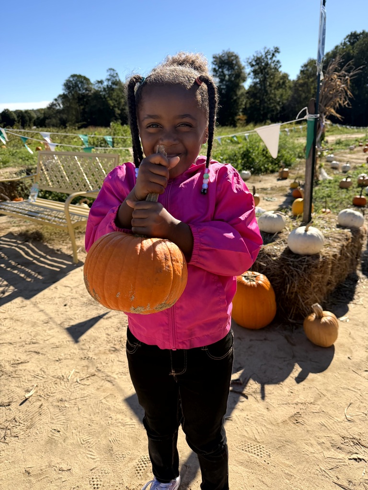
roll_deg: -0.5
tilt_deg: -22.0
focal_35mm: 24
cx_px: 184
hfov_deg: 56.8
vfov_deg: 71.6
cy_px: 245
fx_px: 340
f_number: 1.78
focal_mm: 6.76
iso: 100
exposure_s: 1/3021
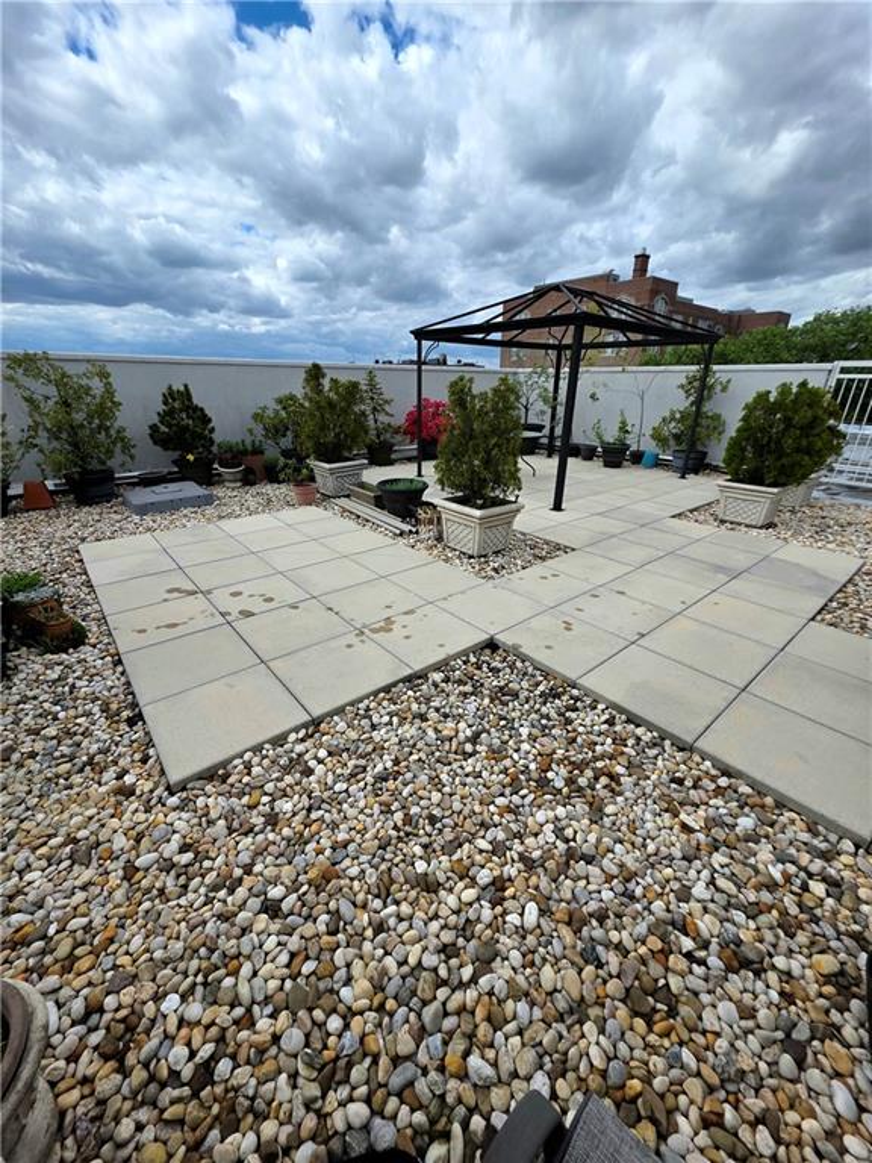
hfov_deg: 89.9
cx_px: 436
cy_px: 582
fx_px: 437
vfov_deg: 106.2
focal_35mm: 13
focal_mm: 2.2
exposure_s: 1/3333
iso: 40
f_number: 1.9
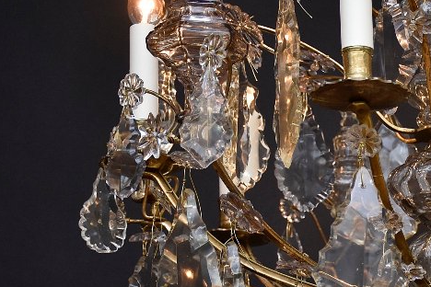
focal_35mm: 154
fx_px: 1844
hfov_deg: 13.2
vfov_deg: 8.9
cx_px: 415
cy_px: 232
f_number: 4.5
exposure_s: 1/160
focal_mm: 40
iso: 640
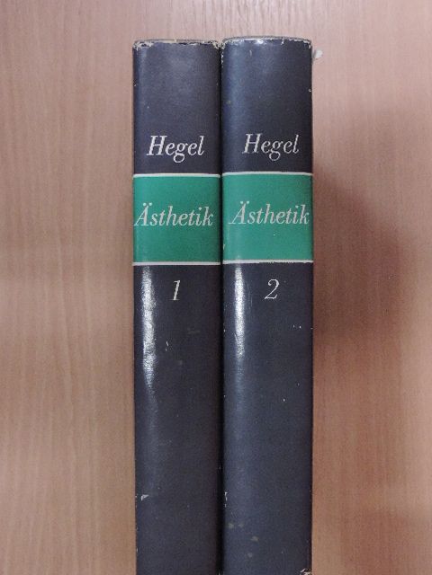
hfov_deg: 30.9
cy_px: 288
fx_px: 782
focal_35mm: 47
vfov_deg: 40.4
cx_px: 216
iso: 1600
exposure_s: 1/60
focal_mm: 8.3
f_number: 3.5
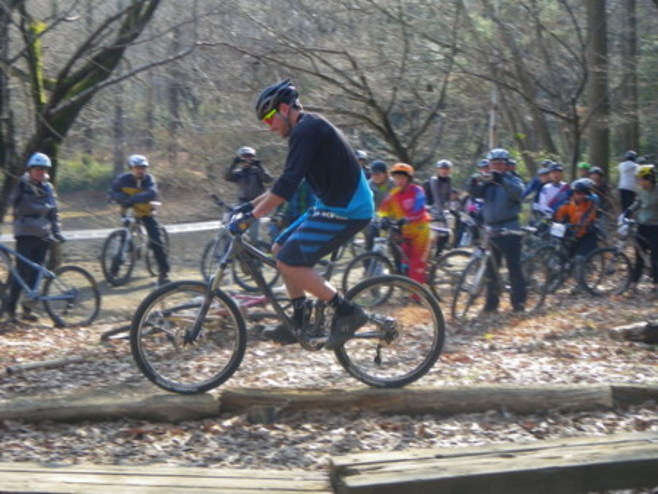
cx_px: 329
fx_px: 1179
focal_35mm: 62
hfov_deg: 31.2
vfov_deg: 23.7
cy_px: 247
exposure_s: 1/80
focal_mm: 11.1
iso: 80
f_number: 4.6
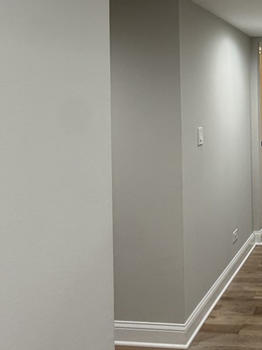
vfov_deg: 42.8
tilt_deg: +0.9
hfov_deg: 29.6
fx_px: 434
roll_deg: +0.6
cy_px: 99
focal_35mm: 43
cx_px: 301
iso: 250
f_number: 2.2
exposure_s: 1/60
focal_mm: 2.22
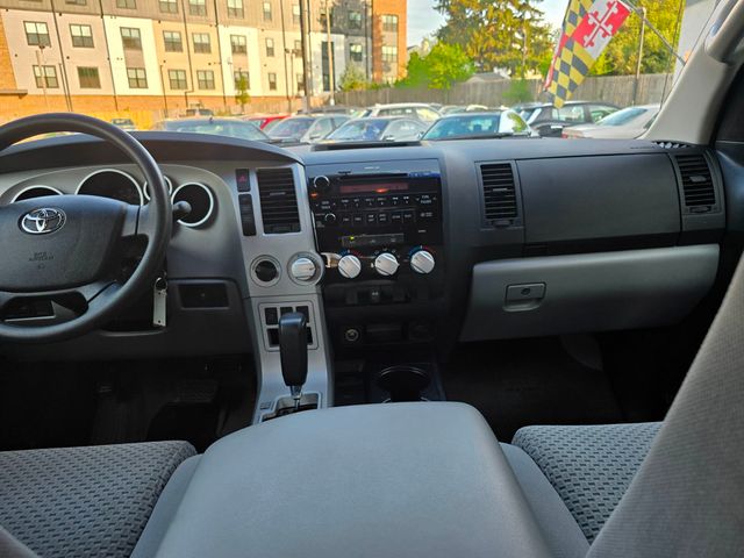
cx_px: 372
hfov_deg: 73.9
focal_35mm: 23
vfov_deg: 58.9
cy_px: 279
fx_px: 494
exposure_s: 1/180
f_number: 1.7
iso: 64
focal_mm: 6.3
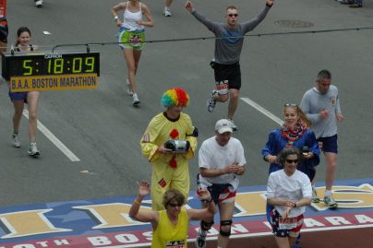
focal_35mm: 233
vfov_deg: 5.9
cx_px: 243
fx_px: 2413
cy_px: 184
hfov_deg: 8.8
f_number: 7.1
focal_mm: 98
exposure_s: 1/200
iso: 400
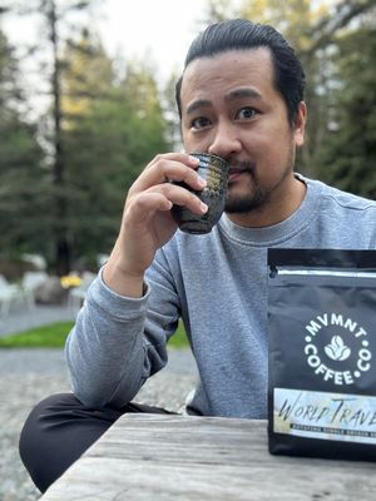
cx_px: 188
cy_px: 250
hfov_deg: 46.8
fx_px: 434
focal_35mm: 30
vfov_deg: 60.0
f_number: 1.9
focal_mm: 2.69
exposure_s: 1/91
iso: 80
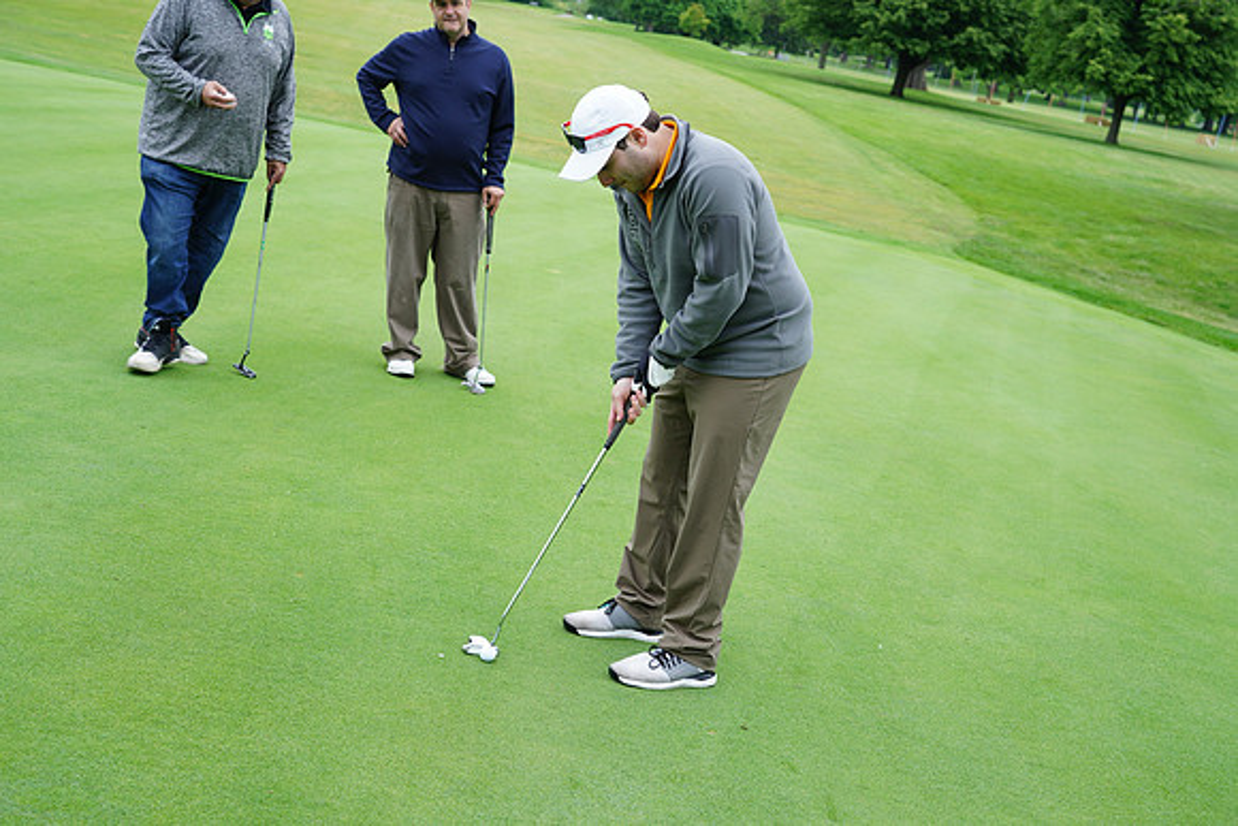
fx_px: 1651
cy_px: 413
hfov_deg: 41.1
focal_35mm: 48
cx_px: 619
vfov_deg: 28.1
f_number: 5.6
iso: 125
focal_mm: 48
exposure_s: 1/100
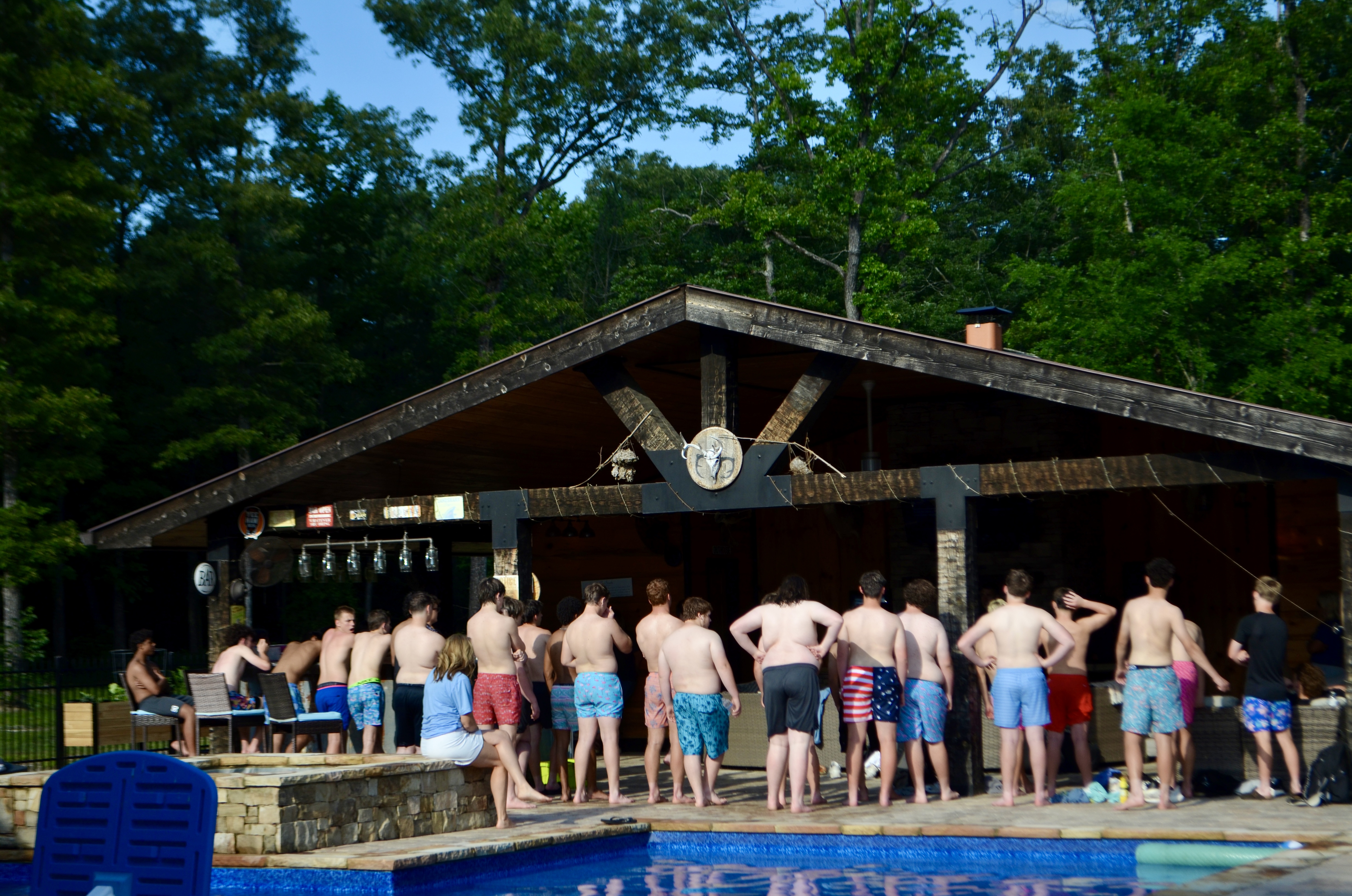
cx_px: 676
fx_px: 2361
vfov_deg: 21.5
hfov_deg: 32.0
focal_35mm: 63
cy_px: 448
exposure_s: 1/1250
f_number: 5.3
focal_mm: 42
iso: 250
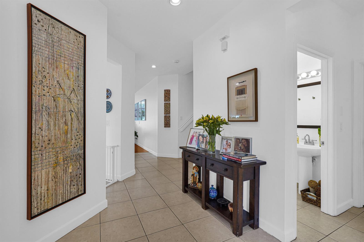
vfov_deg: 73.7
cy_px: 121
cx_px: 182
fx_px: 162
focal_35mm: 16
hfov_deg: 96.7
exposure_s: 1/30
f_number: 8
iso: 640
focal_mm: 16
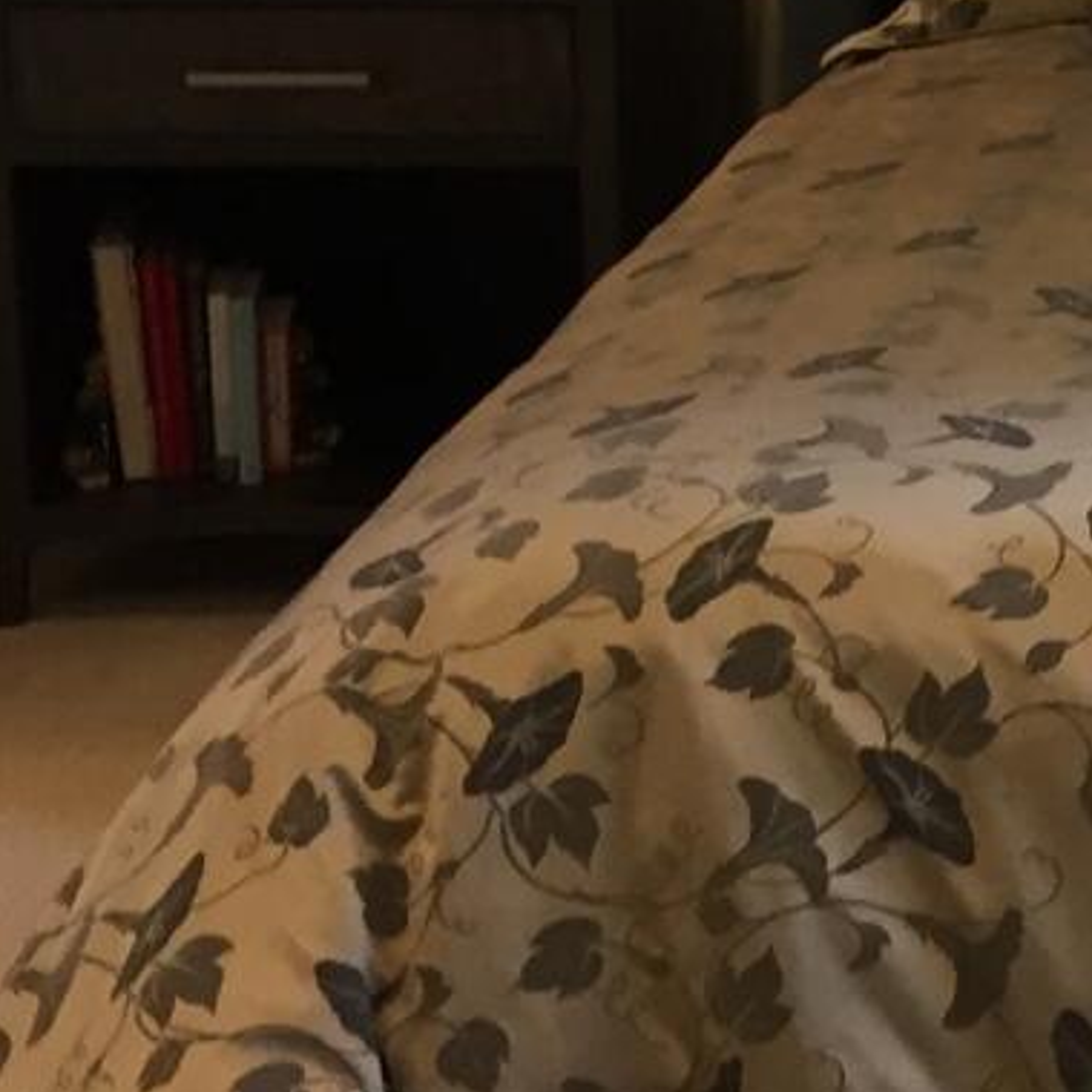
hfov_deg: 11.8
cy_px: -201
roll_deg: +1.4
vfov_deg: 12.6
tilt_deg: -9.7
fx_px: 4818
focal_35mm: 135
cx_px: 2055
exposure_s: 1/30
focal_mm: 4.15
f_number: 2.2
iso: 80
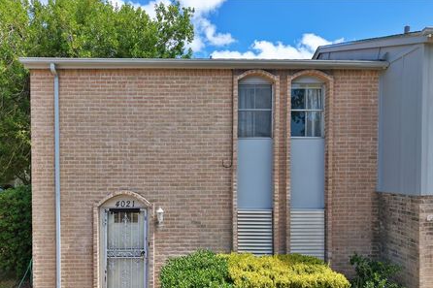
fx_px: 337
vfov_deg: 46.0
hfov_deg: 65.3
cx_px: 194
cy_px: 180
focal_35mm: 28
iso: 160
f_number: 1.8
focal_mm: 8.67
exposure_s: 1/60
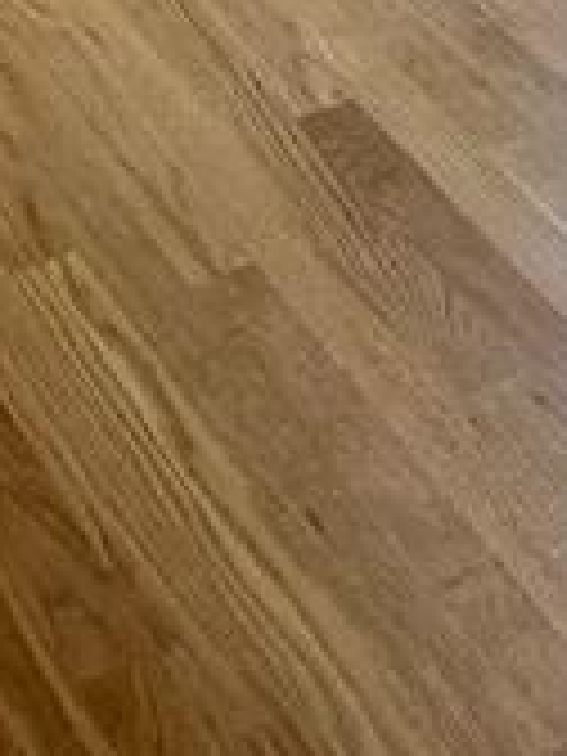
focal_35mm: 119
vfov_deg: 13.2
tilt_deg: -13.9
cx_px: 554
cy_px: -950
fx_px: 2599
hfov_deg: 12.3
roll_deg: -1.1
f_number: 1.6
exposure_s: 1/120
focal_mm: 5.1
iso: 40
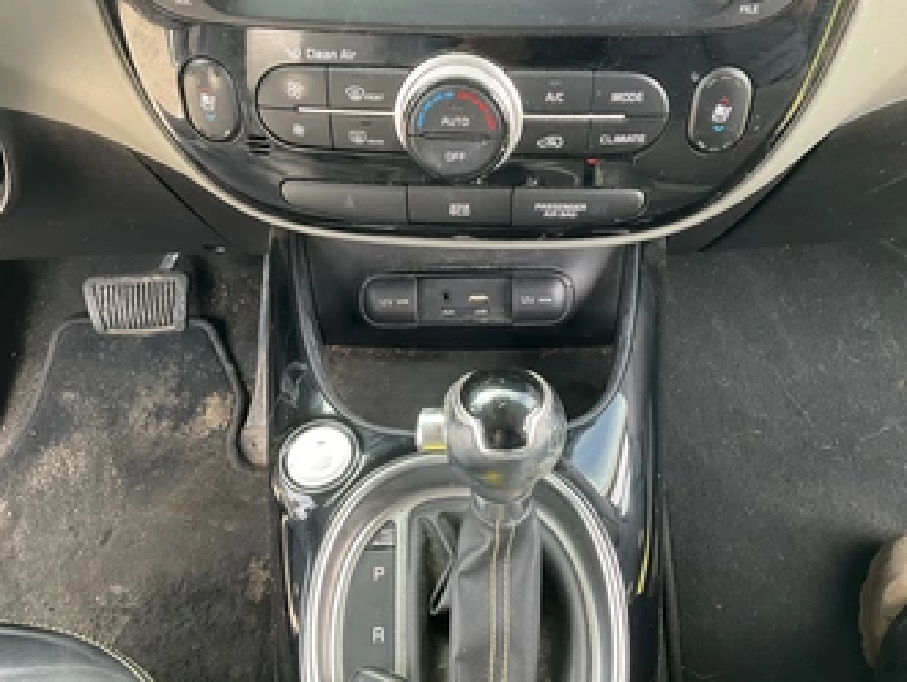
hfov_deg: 52.6
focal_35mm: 35
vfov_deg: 40.7
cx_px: 452
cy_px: 312
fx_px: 918
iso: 64
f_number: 1.8
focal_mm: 3
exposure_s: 1/79
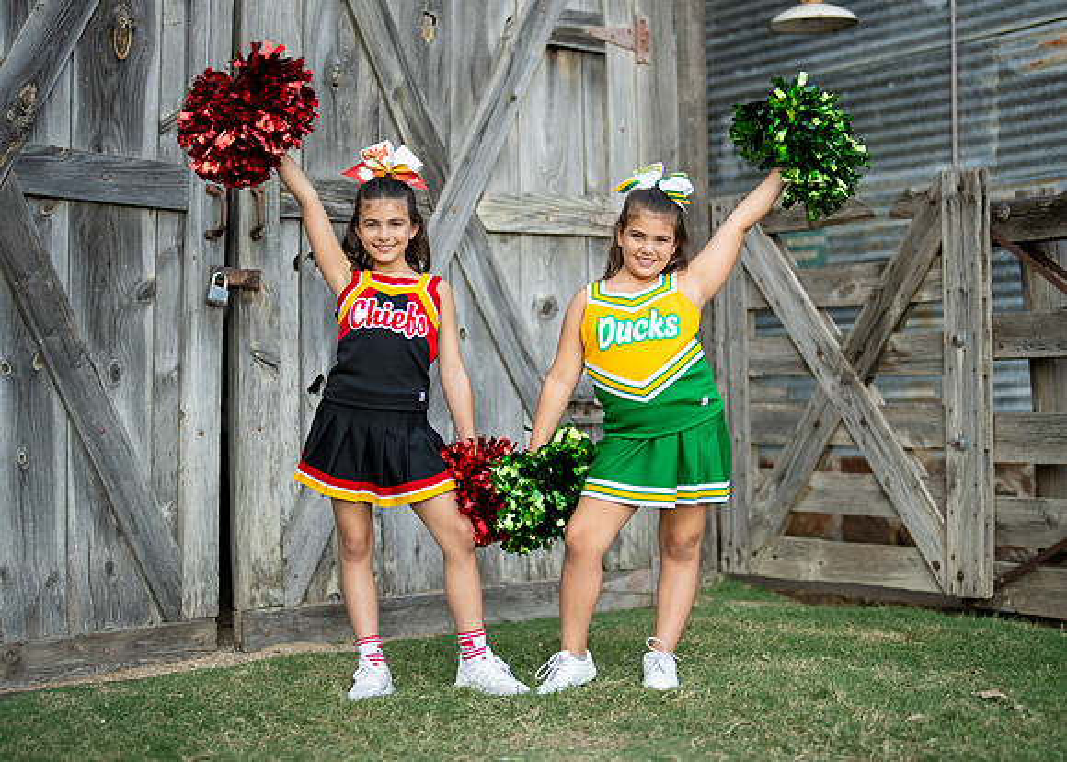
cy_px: 405
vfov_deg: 24.3
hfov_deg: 33.6
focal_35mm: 58
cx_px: 526
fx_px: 1769
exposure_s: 1/1600
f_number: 1.2
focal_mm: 50
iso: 125
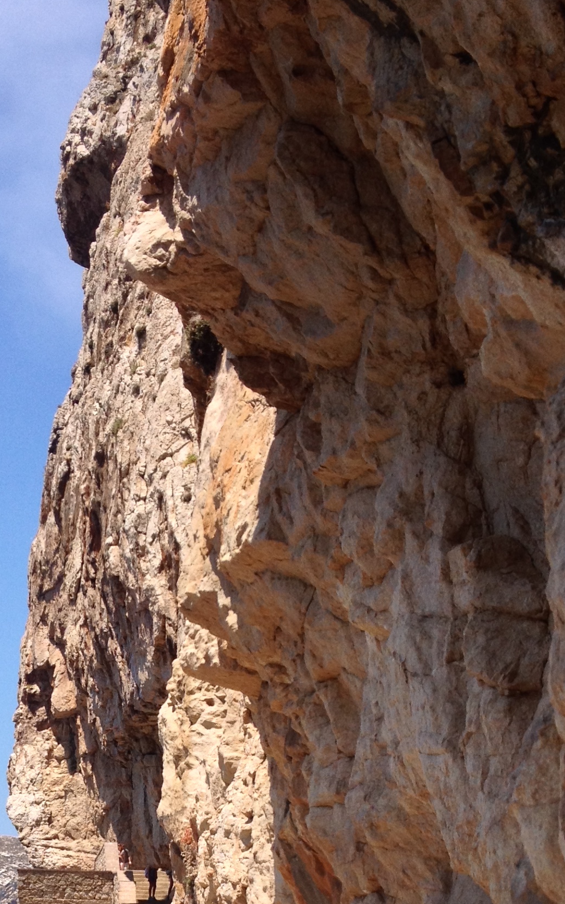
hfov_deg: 17.5
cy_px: 827
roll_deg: -0.4
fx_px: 1798
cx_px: 29
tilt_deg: +2.3
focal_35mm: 73
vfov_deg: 27.1
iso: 50
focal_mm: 4.28
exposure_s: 1/1672
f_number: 2.4
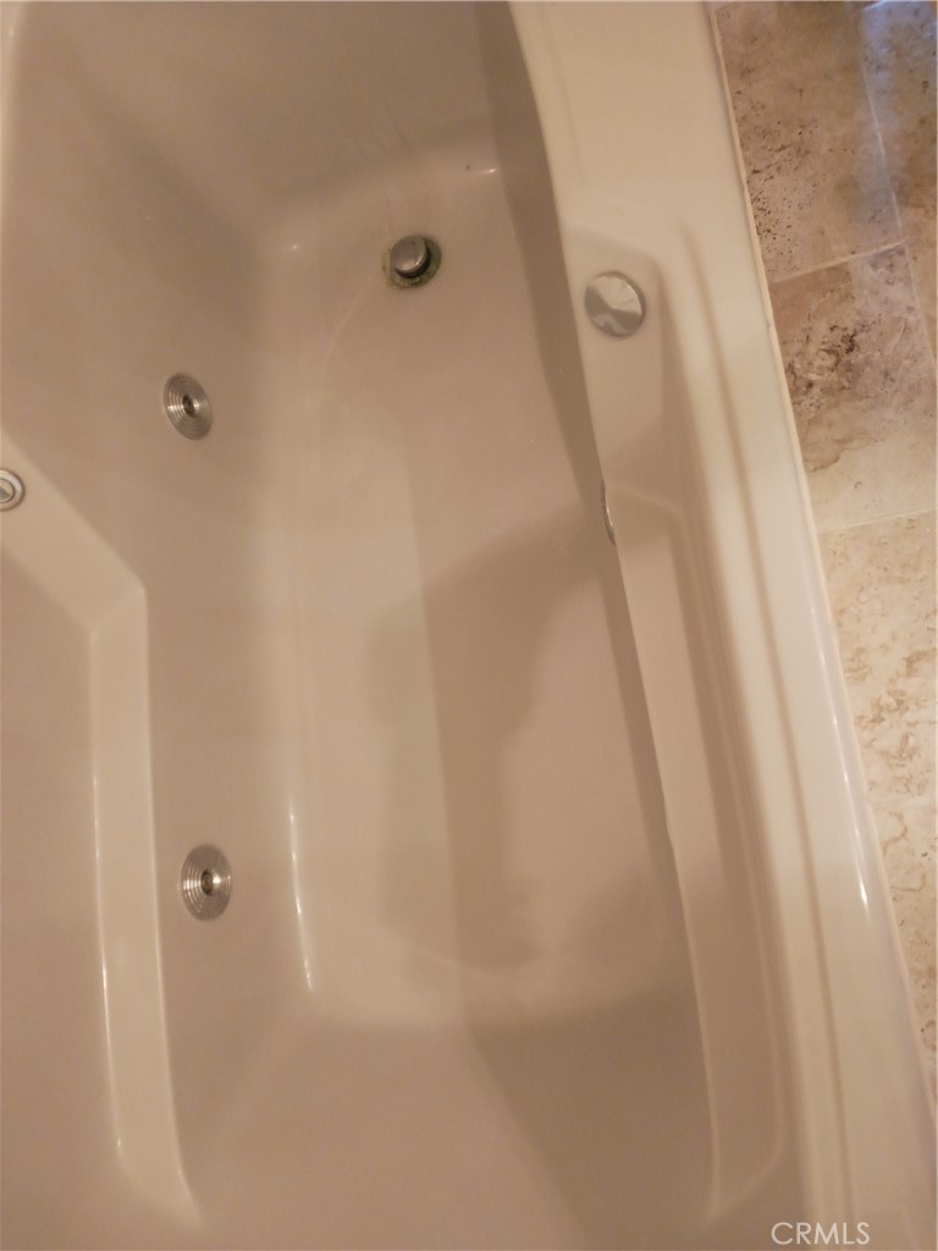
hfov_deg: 51.4
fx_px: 976
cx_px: 469
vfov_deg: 65.3
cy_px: 626
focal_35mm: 27
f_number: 1.8
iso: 250
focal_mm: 4
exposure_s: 1/24
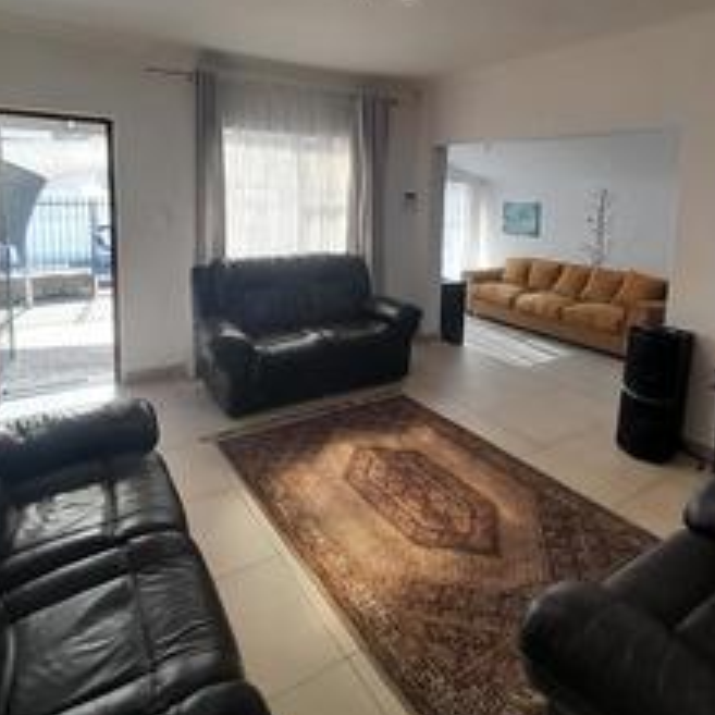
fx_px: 491
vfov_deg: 70.8
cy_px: 261
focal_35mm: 21
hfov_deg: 72.1
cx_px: 375
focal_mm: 1.13
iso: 50
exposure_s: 1/50
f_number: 2.2
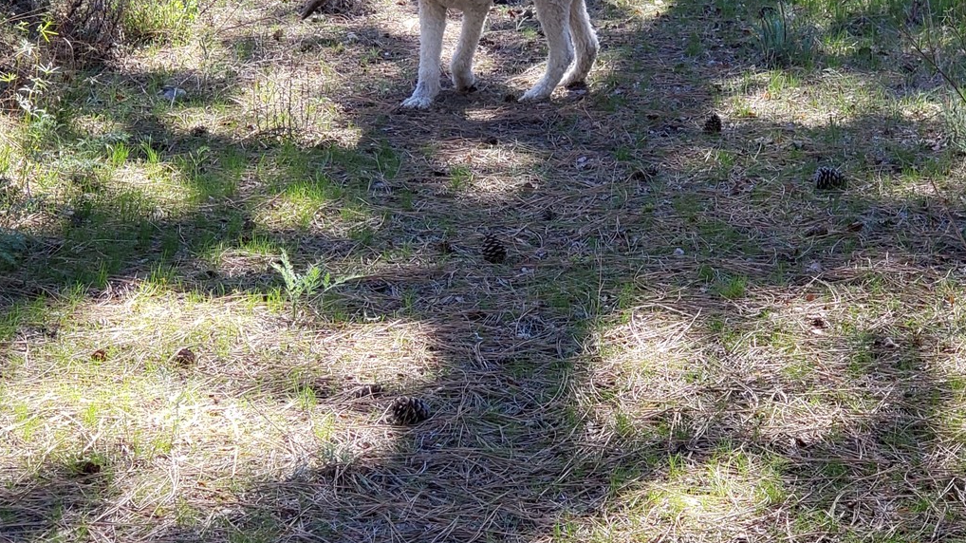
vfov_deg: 21.0
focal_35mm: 57
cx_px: 483
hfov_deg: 36.6
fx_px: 1460
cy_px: 231
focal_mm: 6
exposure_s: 1/120
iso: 40
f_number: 2.4
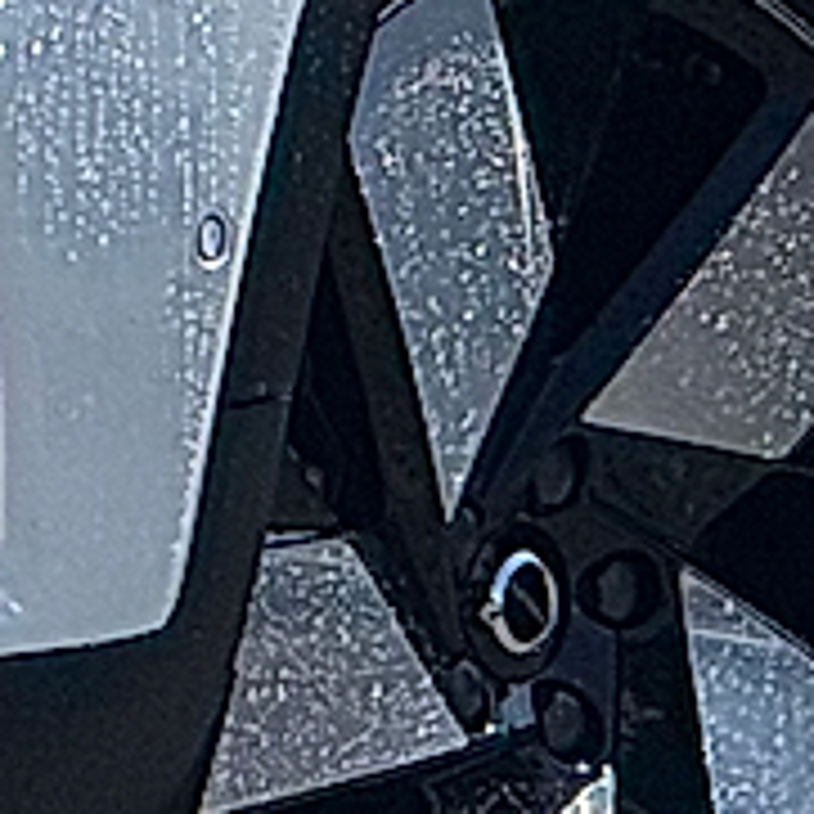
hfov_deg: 1.9
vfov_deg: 1.9
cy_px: -863
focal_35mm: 938
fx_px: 24955
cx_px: -580
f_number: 2.8
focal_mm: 15.66
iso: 50
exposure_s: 1/2817
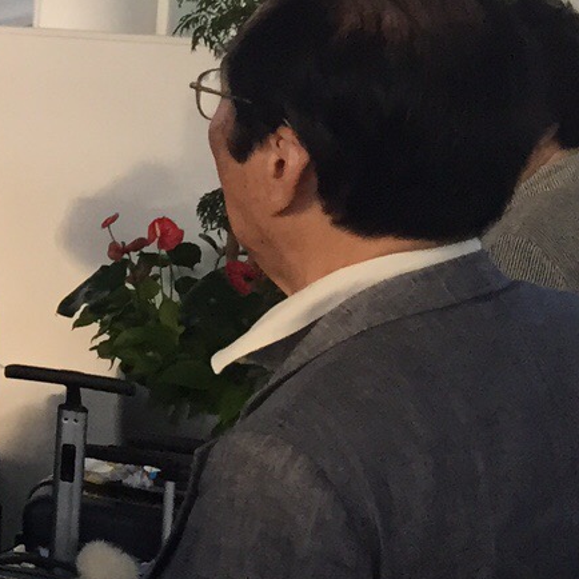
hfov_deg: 11.9
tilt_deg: -6.7
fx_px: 2290
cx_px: -764
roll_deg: -1.9
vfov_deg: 14.4
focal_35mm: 121
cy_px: 141
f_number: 2.2
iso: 40
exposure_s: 1/30
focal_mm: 4.15
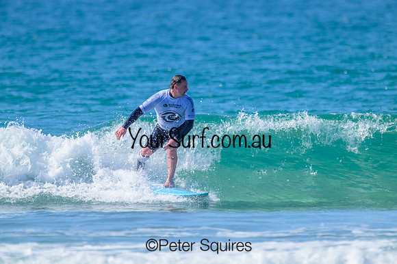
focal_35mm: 1120
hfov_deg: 1.8
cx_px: 198
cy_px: 132
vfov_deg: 1.2
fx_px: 12346
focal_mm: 1120
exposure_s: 1/2000
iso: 720
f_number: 9
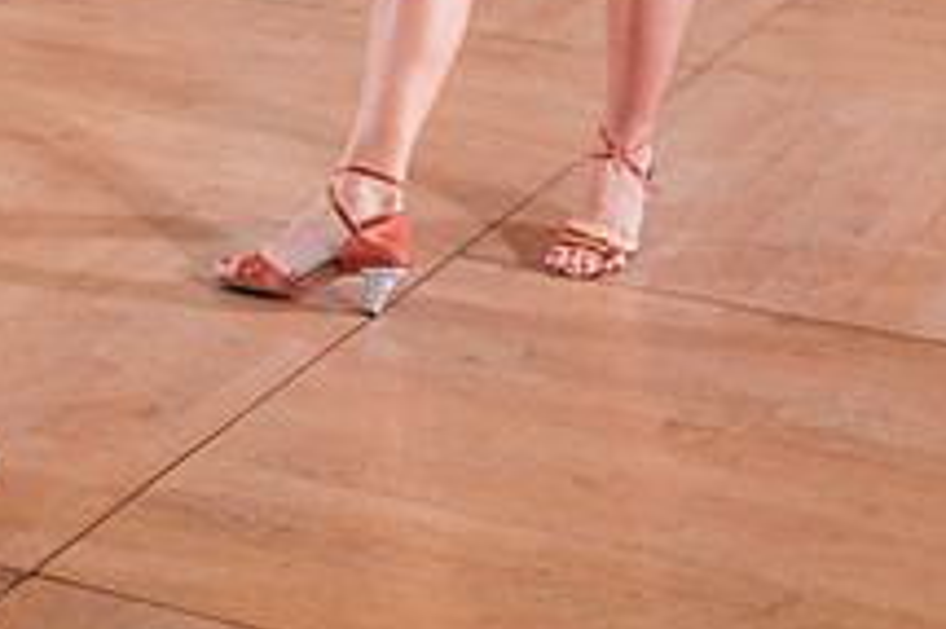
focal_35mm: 108
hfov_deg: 18.7
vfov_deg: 11.6
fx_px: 2836
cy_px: -550
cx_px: 121
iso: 1600
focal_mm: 40
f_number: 4
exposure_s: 1/320
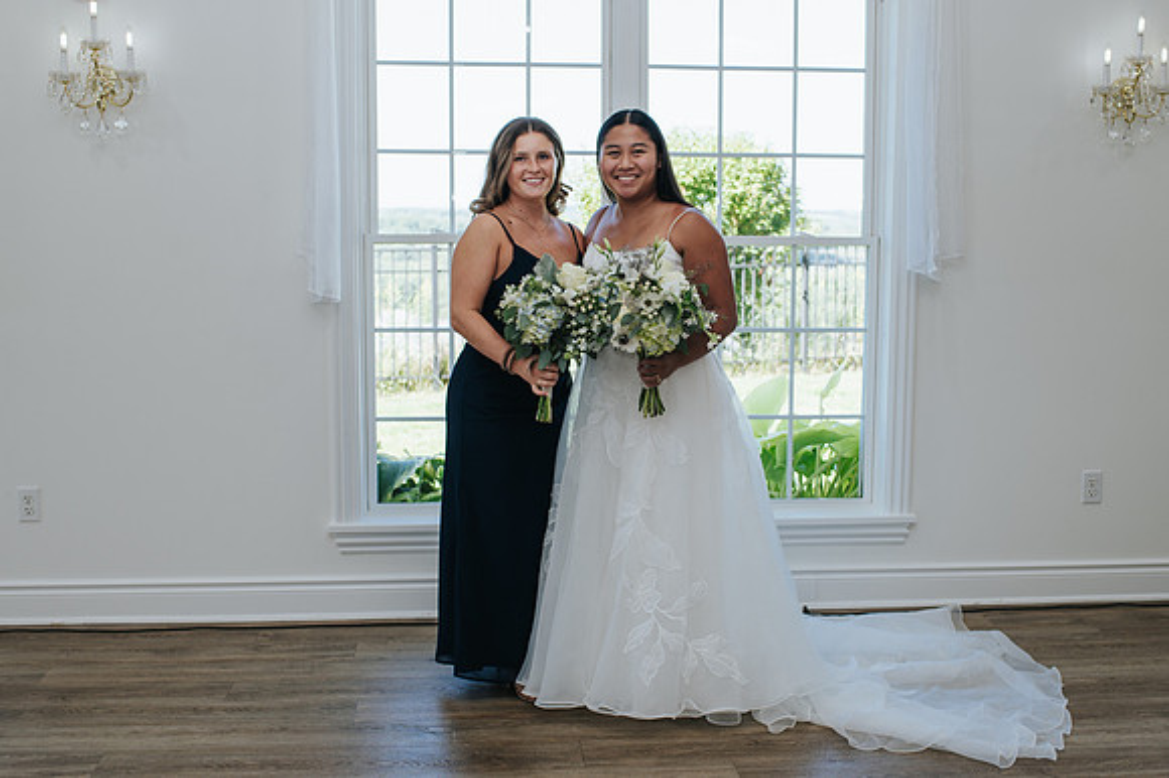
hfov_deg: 43.2
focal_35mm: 46
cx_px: 597
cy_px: 440
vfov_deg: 29.5
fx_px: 1478
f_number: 3.5
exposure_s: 1/200
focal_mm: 35
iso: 140
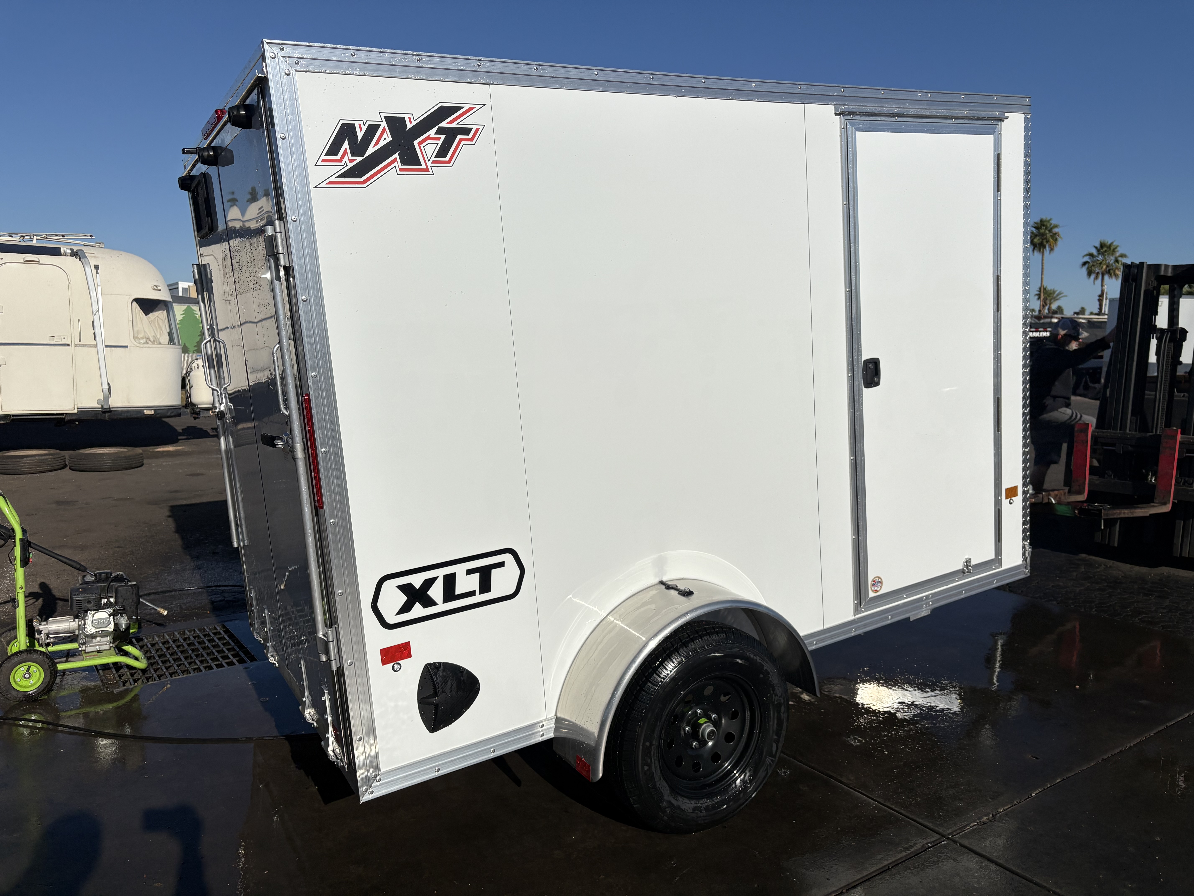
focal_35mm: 26
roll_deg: +2.6
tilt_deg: -3.8
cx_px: 597
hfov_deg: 67.3
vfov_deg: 53.1
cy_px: 448
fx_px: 897
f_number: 1.6
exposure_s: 1/14493
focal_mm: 5.96
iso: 40
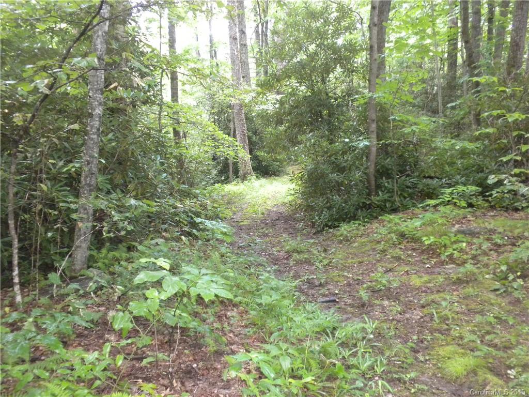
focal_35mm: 37
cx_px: 264
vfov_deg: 38.7
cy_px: 198
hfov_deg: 50.1
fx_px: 565
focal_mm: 6.6
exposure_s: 1/30
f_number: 3.5
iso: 624
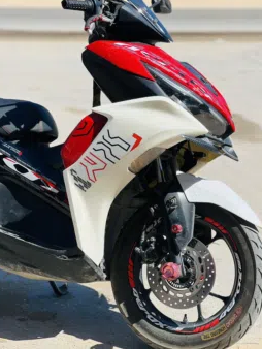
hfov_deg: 16.3
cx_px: 141
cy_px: 159
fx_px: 917
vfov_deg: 21.5
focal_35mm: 91
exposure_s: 1/867
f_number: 2.8
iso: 32
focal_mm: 9
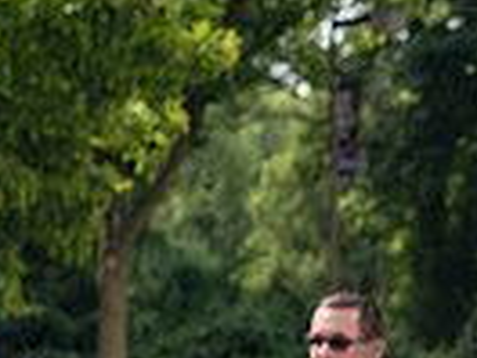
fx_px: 2039
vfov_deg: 9.8
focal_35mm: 148
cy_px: 486
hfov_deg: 12.3
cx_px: 835
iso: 200
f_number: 4
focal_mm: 35
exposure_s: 1/640
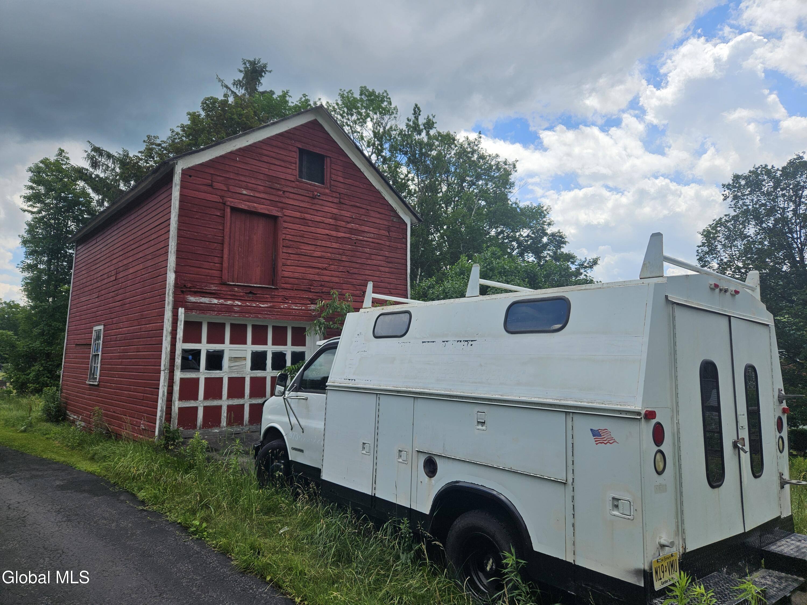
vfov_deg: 58.9
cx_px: 404
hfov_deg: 73.9
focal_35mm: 23
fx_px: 536
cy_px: 302
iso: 25
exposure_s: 1/1814
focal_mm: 5.4
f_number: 1.8
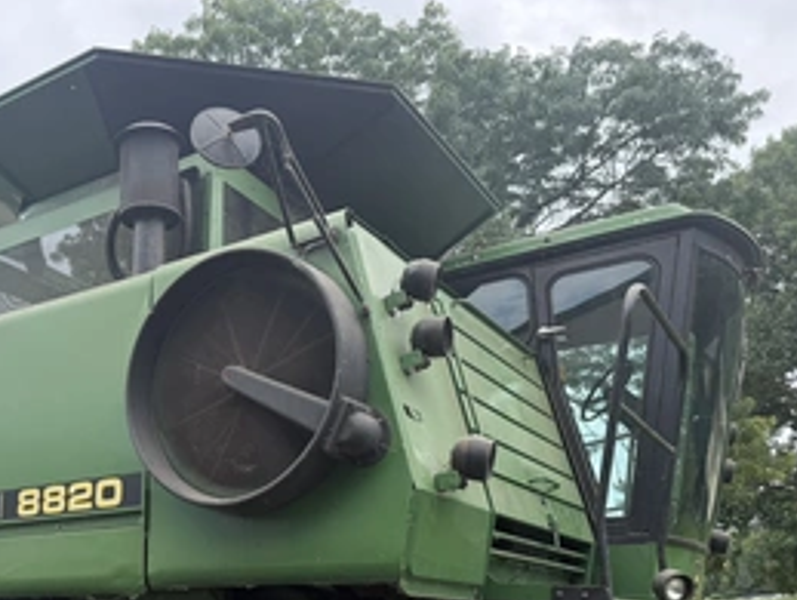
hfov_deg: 48.5
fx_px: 853
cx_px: 215
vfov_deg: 38.2
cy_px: 409
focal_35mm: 37
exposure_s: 1/1812
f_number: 1.78
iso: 100
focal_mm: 6.76
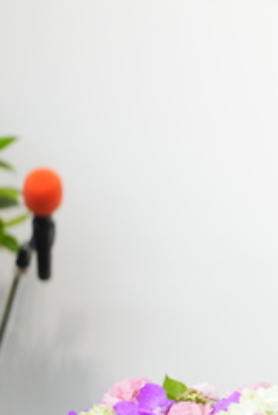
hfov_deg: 2.6
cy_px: 192
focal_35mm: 533
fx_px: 6156
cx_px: 454
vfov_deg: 3.9
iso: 2500
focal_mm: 189
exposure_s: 1/250
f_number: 4
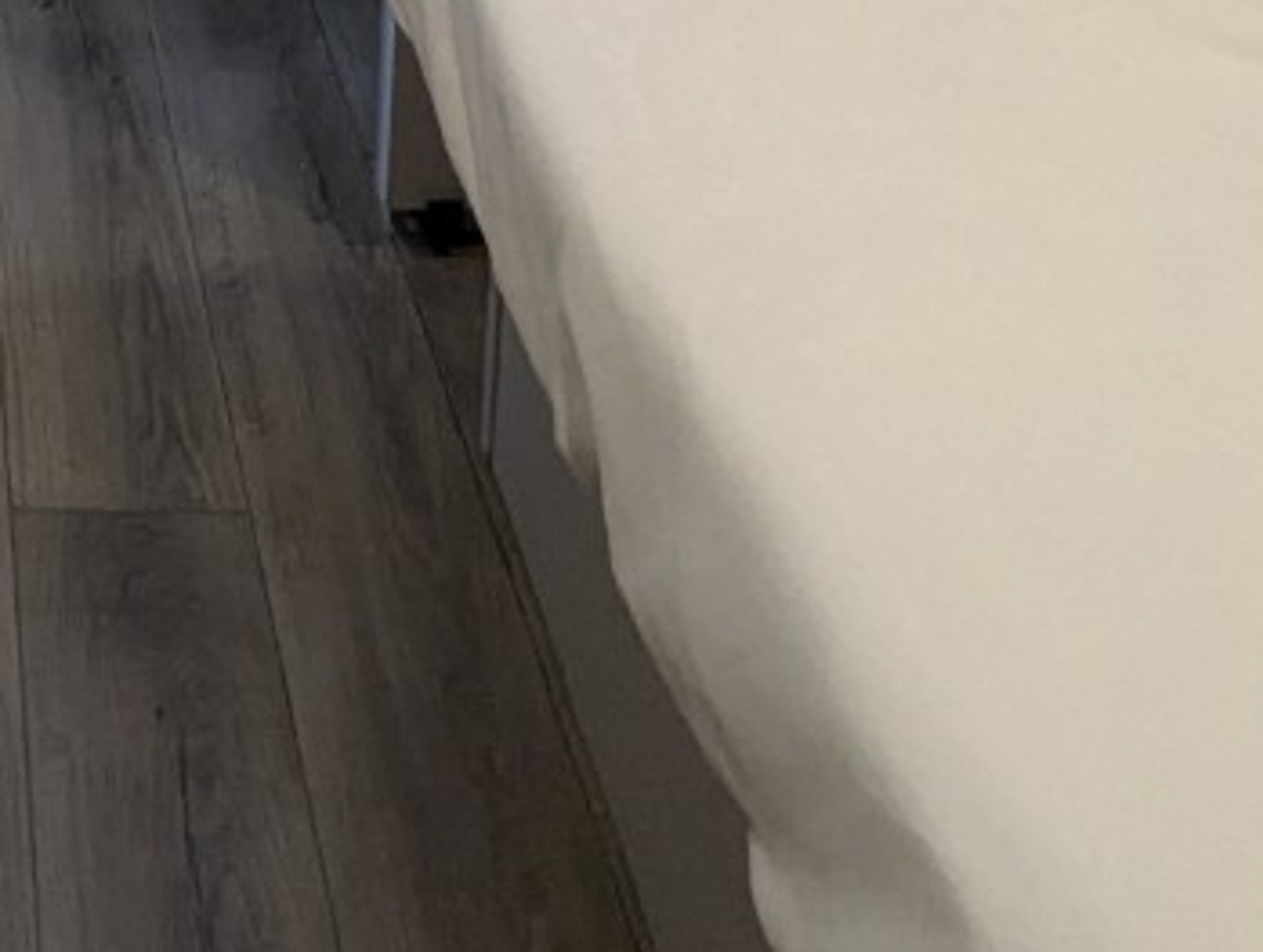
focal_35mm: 64
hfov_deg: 27.4
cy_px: -717
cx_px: -165
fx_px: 2339
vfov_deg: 18.5
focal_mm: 2.35
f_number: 2.2
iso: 559
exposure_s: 1/162
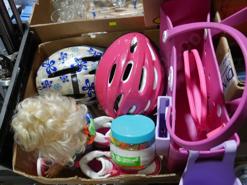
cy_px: 92
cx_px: 124
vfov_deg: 41.8
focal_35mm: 34
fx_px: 243
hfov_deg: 54.0
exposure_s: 1/60
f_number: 7.1
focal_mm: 17
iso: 800
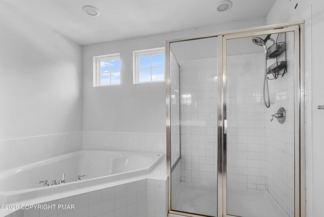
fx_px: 144
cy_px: 108
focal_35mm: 16
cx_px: 162
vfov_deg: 73.8
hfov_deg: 96.7
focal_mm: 16
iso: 250
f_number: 9
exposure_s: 1/2.5
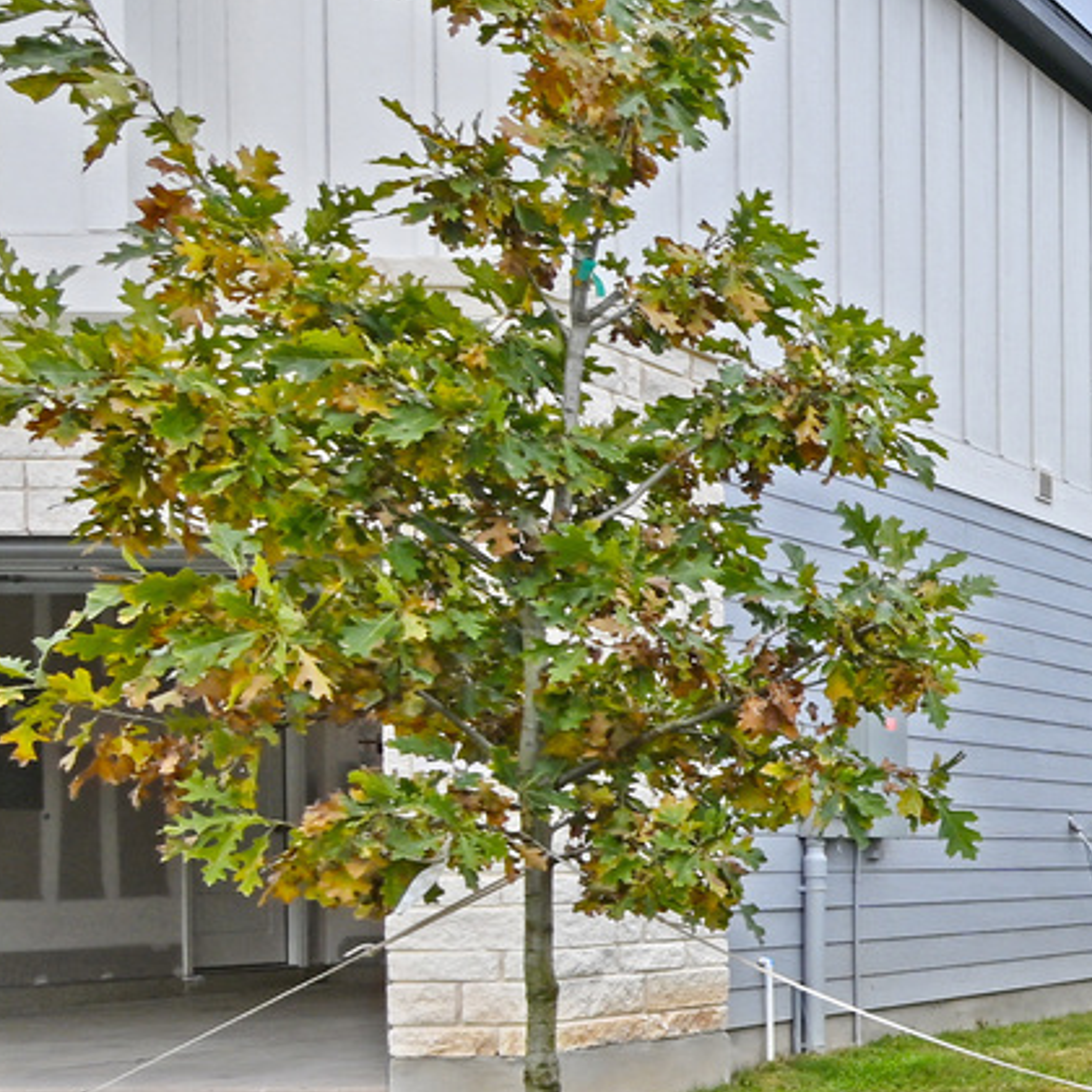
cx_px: 2029
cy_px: 884
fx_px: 2106
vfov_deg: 28.4
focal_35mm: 59
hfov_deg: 19.9
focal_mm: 12
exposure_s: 1/200
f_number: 7.1
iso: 64
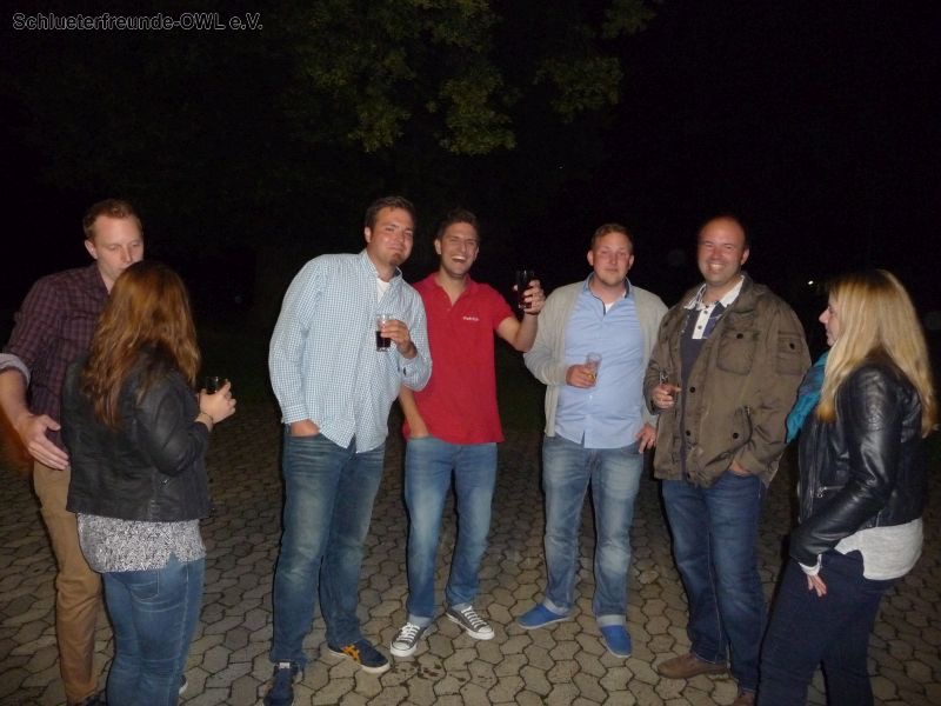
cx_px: 470
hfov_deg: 63.4
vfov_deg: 49.7
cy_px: 353
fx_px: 761
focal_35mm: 28
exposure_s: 1/8
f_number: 3.3
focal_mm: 4.7
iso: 500
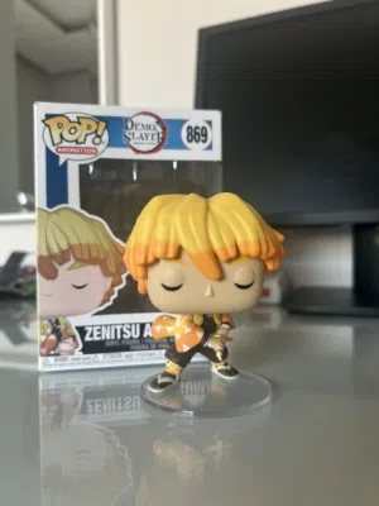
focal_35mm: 26
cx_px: 190
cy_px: 253
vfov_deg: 67.3
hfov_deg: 53.1
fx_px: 380
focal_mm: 5.7
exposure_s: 1/60
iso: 160
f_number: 1.5
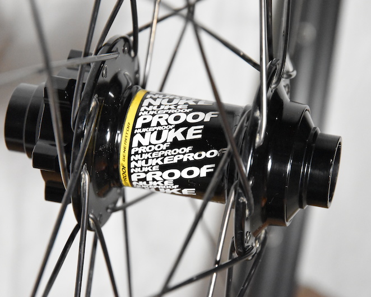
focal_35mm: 145
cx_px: 184
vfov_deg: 10.7
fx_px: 1588
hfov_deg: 13.3
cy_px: 148
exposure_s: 1/125
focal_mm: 85
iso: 8000
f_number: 5.6
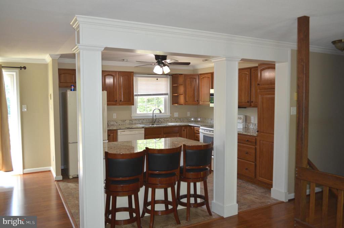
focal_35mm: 30
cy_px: 114
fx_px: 286
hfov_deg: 62.0
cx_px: 172
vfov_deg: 43.4
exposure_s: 1/60
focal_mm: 20
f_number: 4
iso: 400
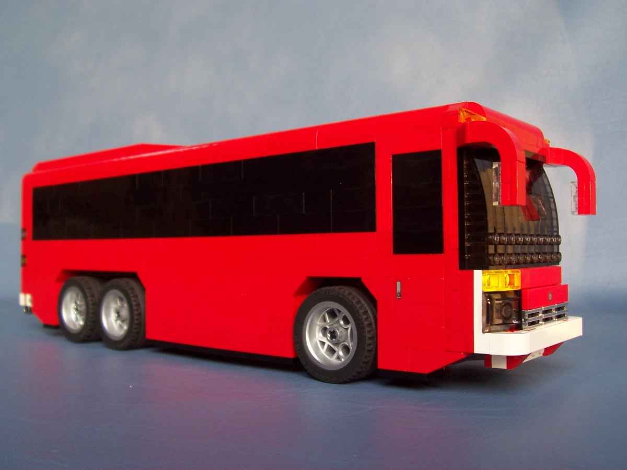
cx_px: 314
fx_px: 670
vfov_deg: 38.7
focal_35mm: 37
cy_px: 235
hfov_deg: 50.1
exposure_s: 1/45
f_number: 2.8
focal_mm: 5.6
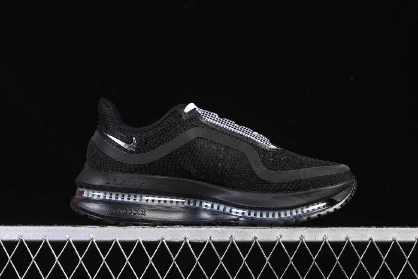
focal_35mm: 75
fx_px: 871
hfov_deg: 27.0
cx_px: 209
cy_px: 140
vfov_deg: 18.2
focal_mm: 50
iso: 160
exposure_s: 1/60
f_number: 6.3
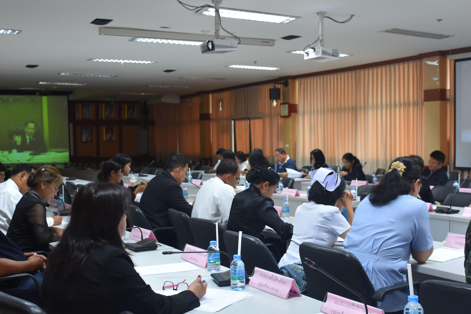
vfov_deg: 29.8
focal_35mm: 45
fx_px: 589
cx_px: 273
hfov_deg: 43.5
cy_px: 176
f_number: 3.5
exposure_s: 1/60
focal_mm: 20
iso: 800
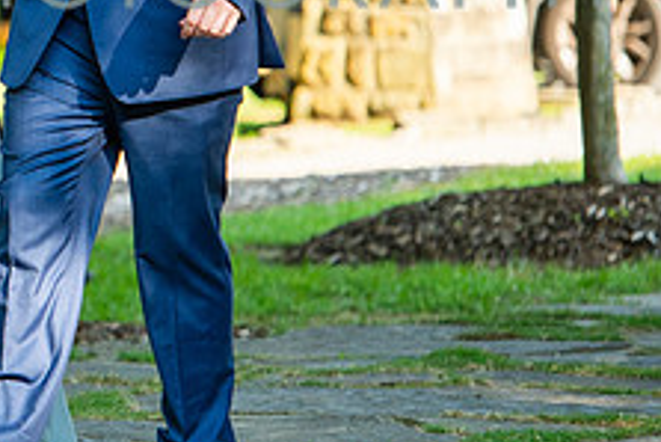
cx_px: -218
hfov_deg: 4.3
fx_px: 8819
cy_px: -103
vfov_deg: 2.9
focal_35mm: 480
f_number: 3.5
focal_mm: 155
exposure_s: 1/1000
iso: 500
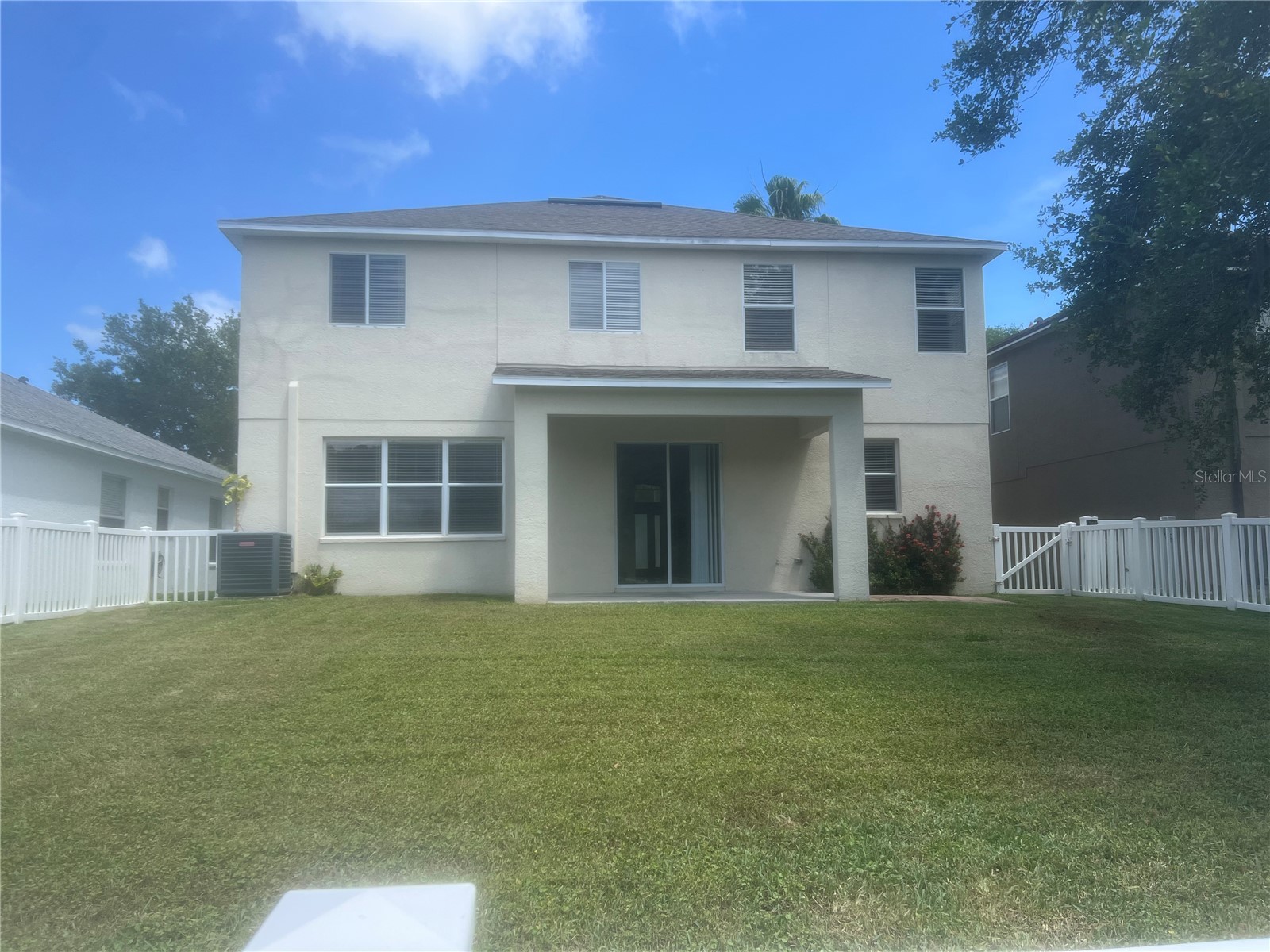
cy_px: 476
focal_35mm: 26
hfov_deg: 67.3
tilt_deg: +5.5
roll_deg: +2.1
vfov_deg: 53.1
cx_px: 635
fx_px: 954
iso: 50
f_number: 1.5
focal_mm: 5.7
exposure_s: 1/2404
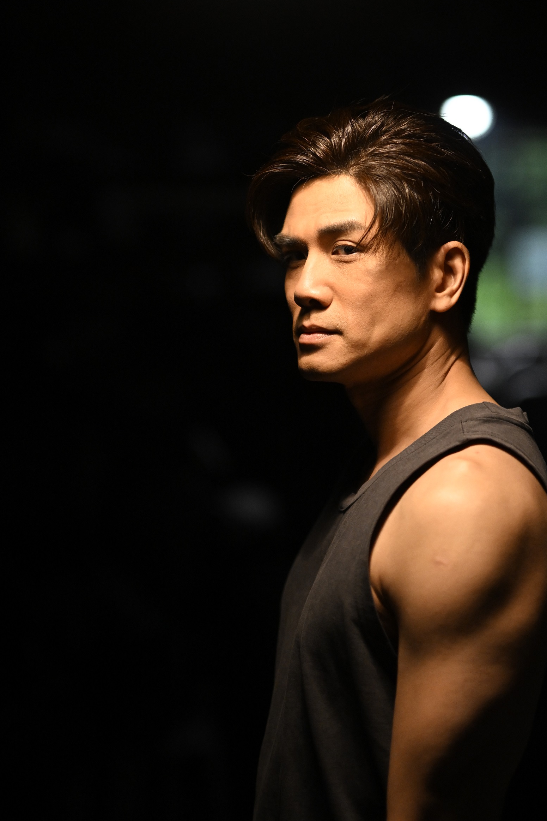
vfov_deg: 23.2
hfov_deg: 15.7
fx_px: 1982
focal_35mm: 87
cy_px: 235
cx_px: 363
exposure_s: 1/3200
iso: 1600
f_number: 1.2
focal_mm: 50
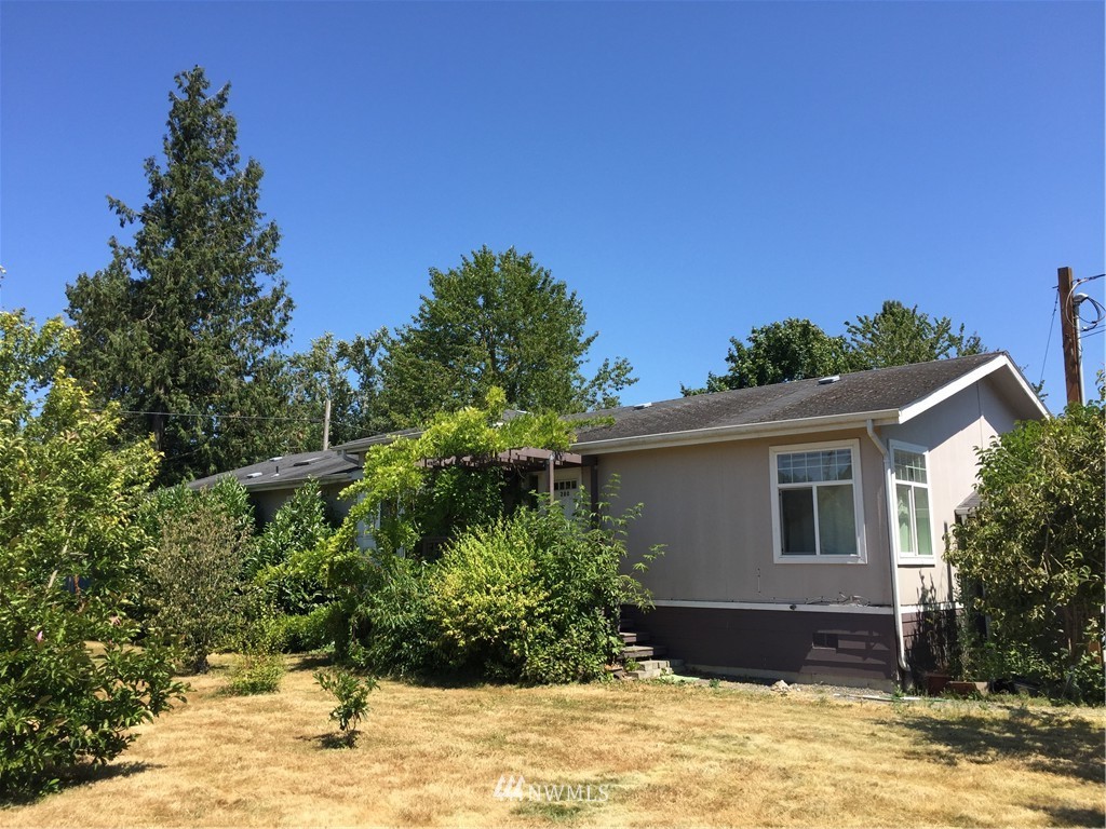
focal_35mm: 29
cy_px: 414
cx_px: 553
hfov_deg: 61.7
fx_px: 927
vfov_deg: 48.2
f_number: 2.2
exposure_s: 1/1199
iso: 32
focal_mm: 4.15
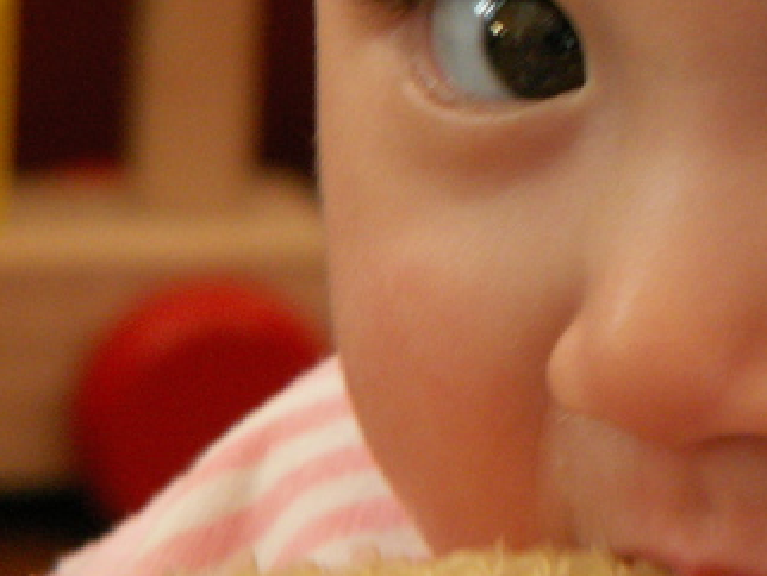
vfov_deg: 2.8
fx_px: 11907
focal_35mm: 537
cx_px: 975
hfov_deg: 3.7
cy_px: -63
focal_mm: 33.3
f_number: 4
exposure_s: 1/25
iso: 160
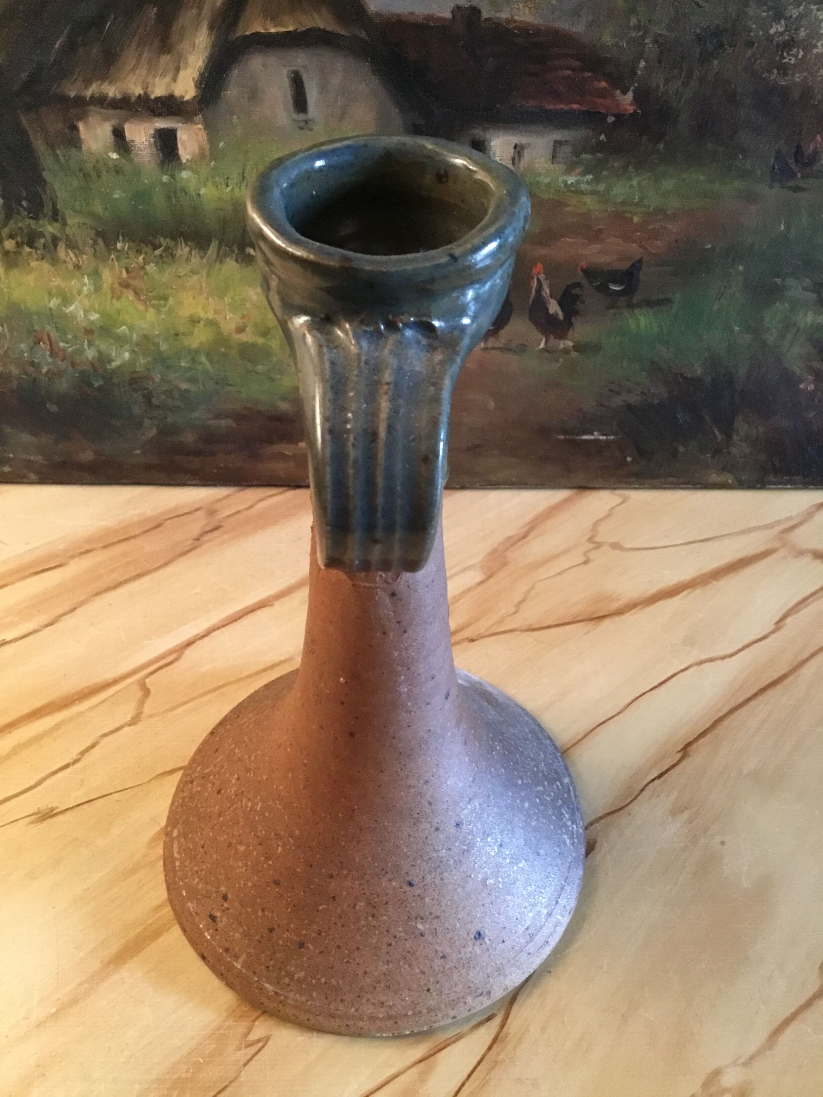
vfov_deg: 58.4
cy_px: 548
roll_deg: -1.3
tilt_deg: -43.6
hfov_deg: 45.4
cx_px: 412
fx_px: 983
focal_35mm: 31
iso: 200
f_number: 2.4
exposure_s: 1/17
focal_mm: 3.3
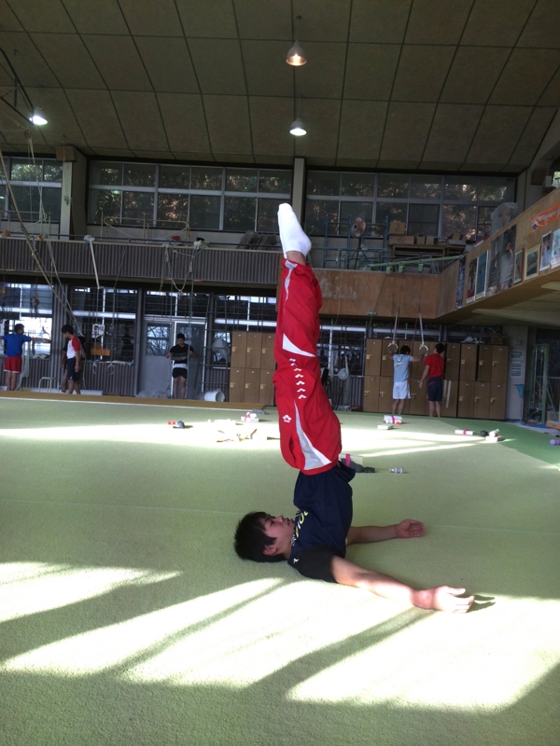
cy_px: 373
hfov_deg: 46.8
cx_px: 280
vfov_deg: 60.0
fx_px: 647
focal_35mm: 30
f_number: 2.2
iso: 32
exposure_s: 1/275
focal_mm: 4.12
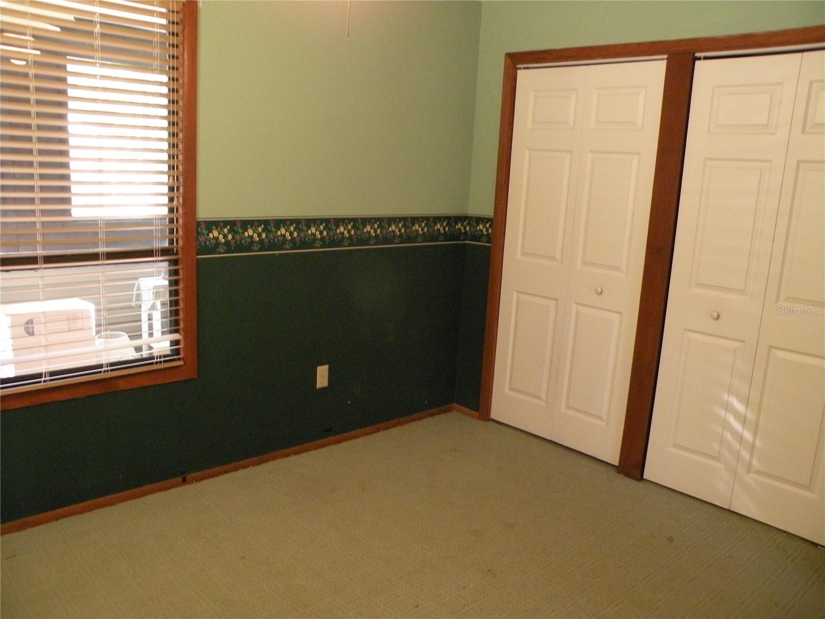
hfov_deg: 65.3
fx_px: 643
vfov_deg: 51.4
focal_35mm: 27
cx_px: 412
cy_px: 310
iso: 400
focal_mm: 4.7
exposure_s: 1/10.8
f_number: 2.8
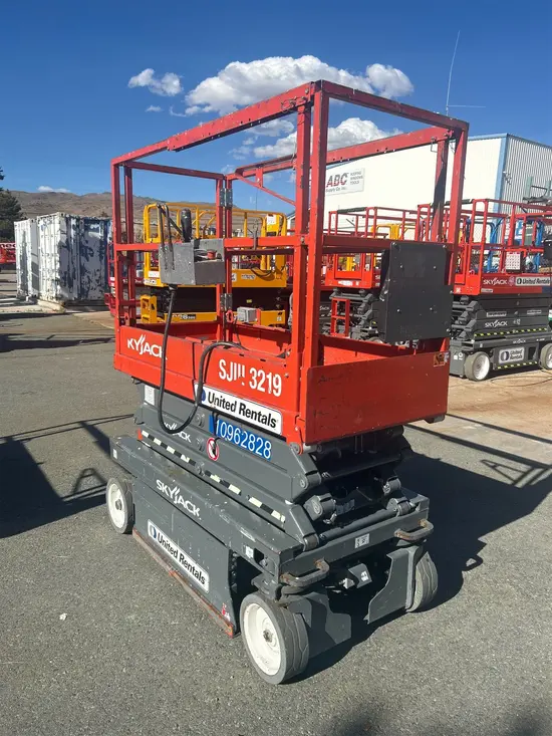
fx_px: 553
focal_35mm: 26
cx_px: 276
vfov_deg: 67.3
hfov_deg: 53.1
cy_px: 368
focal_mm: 5.7
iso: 50
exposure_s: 1/4831
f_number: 1.5
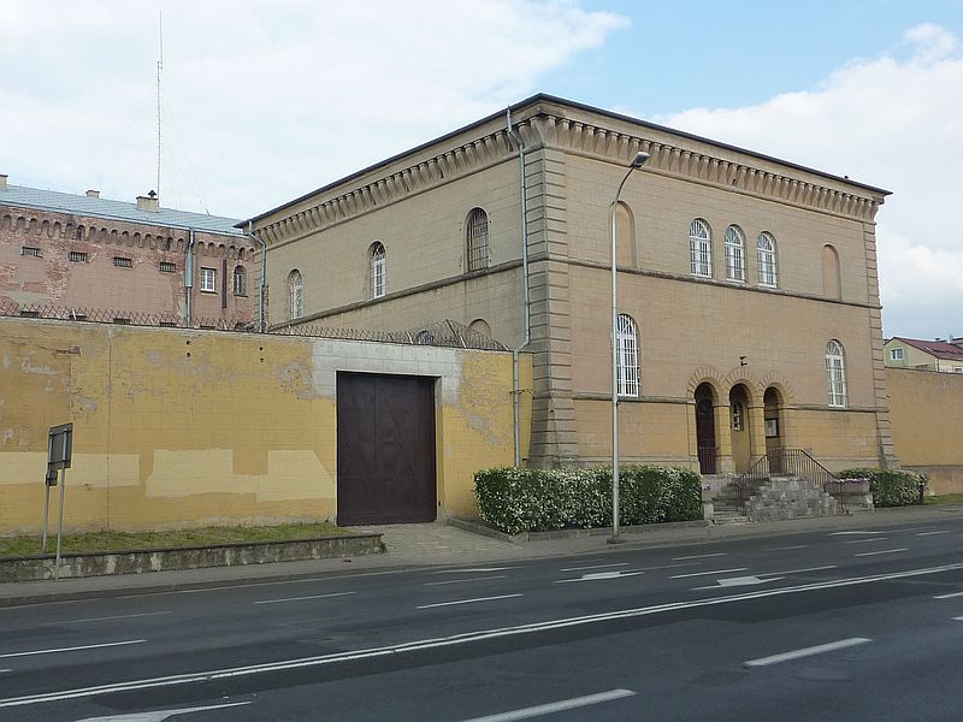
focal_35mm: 38
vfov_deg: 37.7
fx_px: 1057
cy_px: 361
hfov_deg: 49.0
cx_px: 482
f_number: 4
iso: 125
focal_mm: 4.4
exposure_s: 1/250
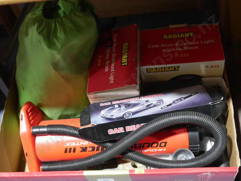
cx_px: 120
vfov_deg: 30.3
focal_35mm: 48
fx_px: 334
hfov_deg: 39.6
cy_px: 90
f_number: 5.2
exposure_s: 1/60
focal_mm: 24
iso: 2000
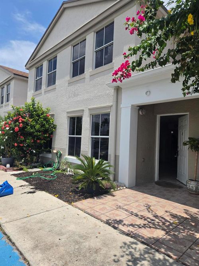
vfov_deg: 73.9
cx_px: 100
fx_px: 176
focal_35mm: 23
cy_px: 133
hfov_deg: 58.9
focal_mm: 5.4
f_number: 1.8
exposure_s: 1/6215
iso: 80
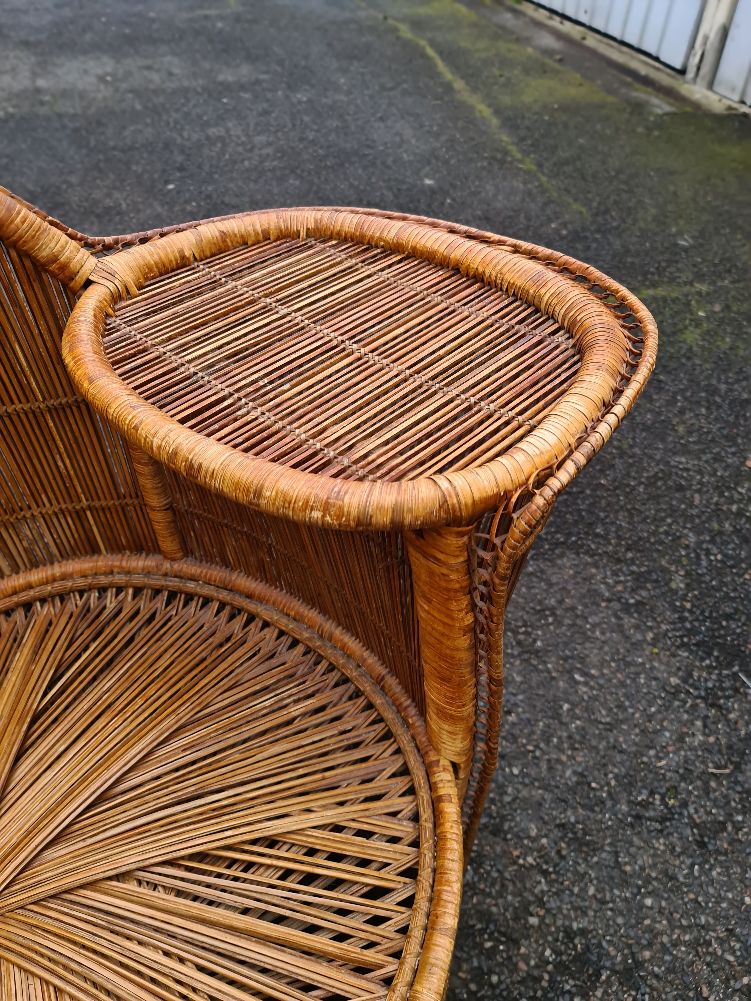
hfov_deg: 54.9
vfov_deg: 69.4
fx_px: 723
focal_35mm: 25
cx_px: 376
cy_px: 500
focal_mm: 7
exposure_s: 1/100
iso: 50
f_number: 1.8
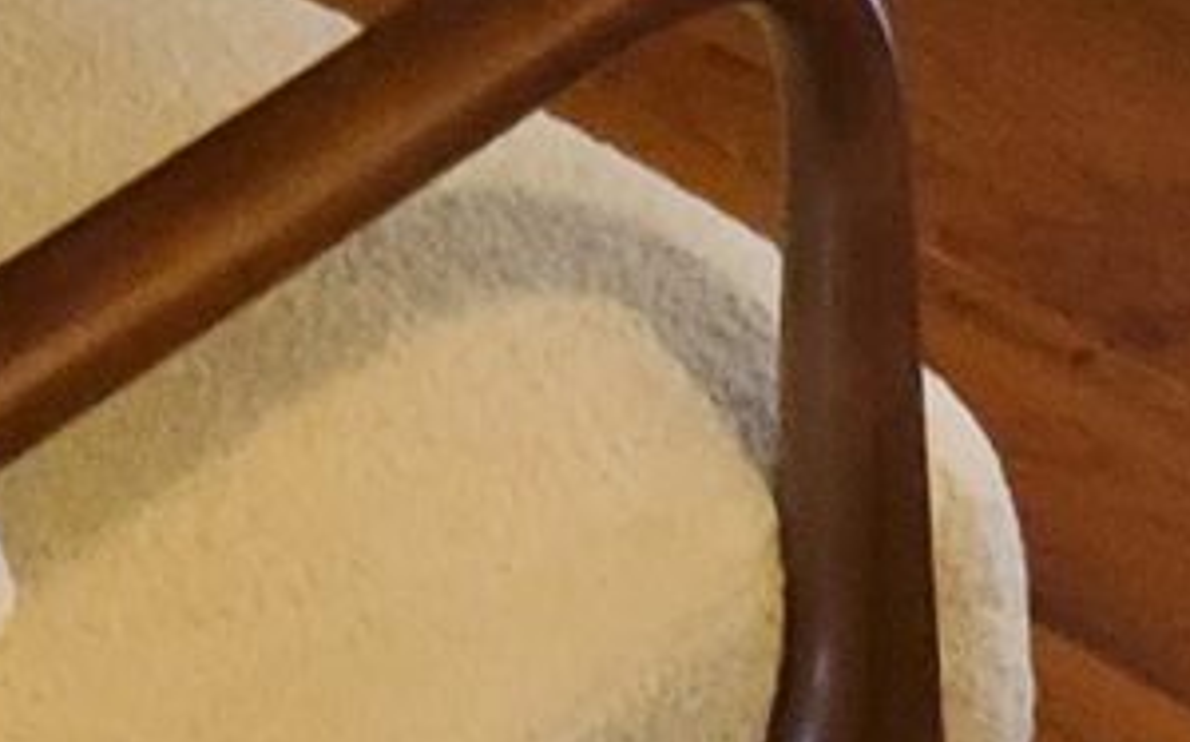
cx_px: -60
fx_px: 6870
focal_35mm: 212
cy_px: -2615
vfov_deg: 5.2
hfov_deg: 9.8
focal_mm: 4.3
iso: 250
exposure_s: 1/60
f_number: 1.5
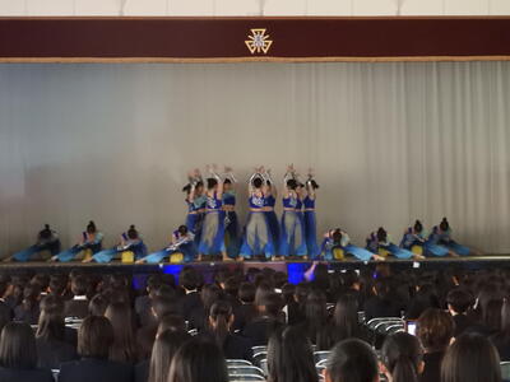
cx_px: 255
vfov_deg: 12.9
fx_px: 1694
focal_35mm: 115
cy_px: 191
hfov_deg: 17.1
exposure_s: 1
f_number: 5
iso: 1250
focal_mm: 20.6
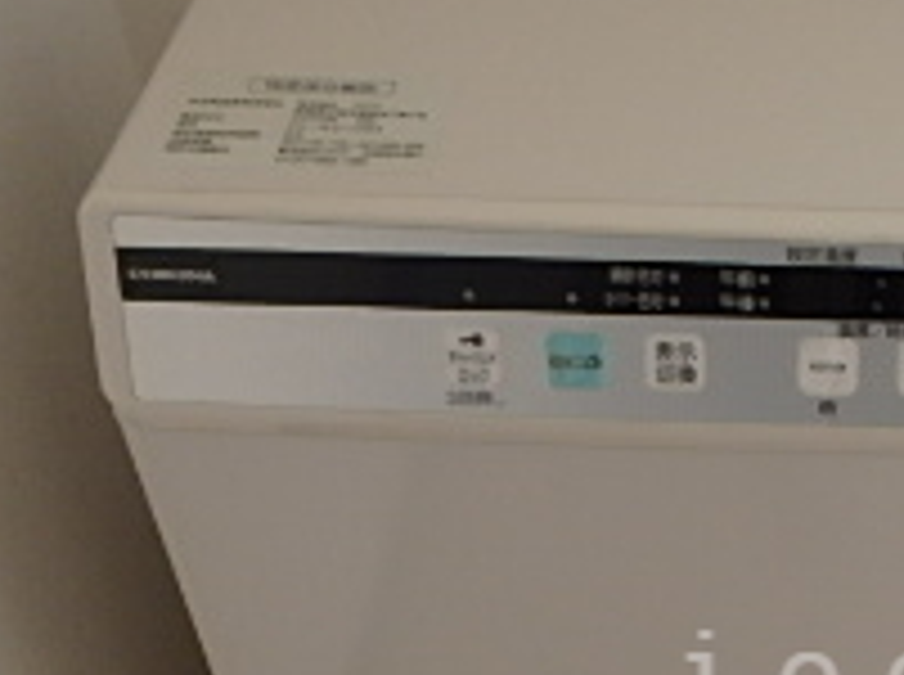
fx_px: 1747
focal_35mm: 67
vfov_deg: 21.1
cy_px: 684
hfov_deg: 26.8
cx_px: 985
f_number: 3.5
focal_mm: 3.7
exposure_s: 1/40
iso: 200
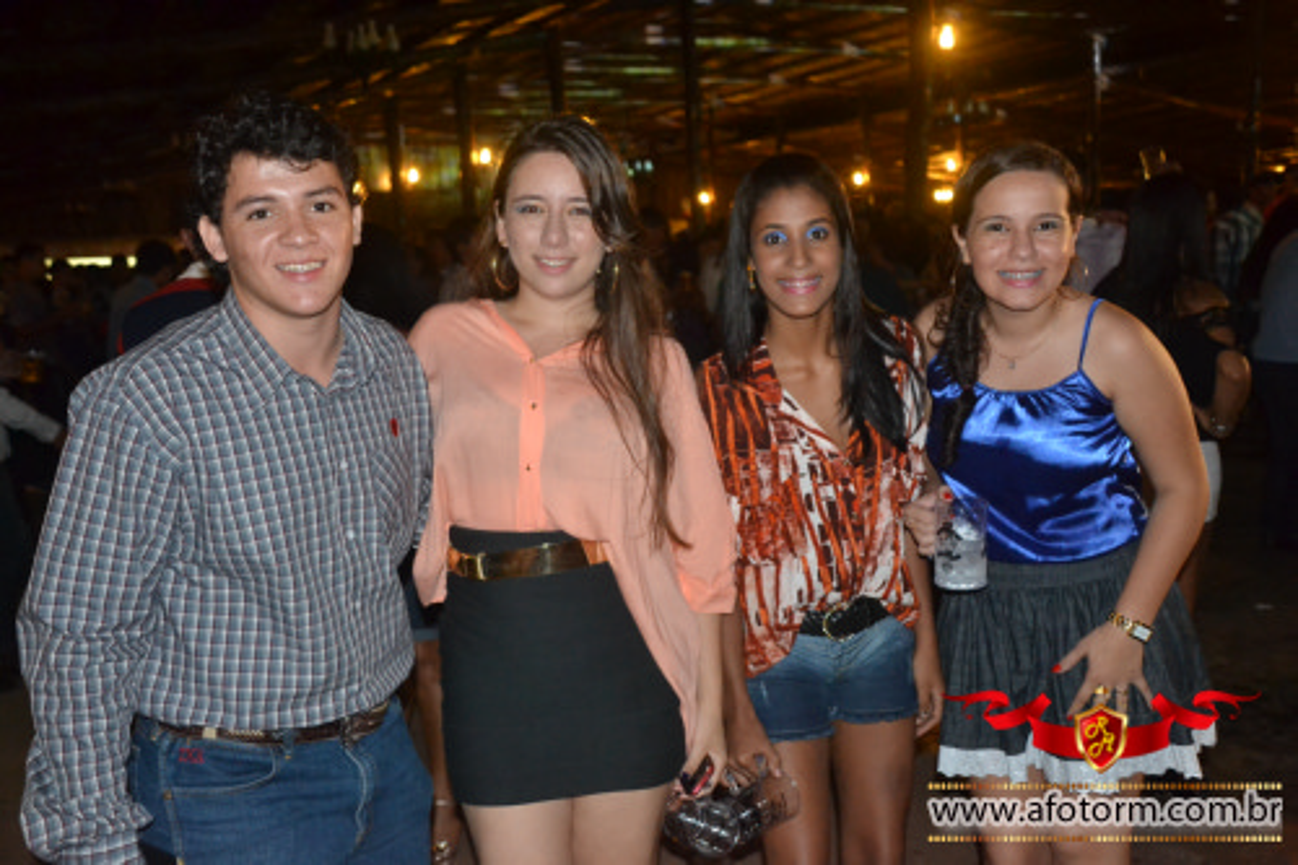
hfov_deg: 49.6
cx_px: 649
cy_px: 432
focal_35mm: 39
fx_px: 1406
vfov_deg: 34.2
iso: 3200
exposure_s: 1/60
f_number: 3.8
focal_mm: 26
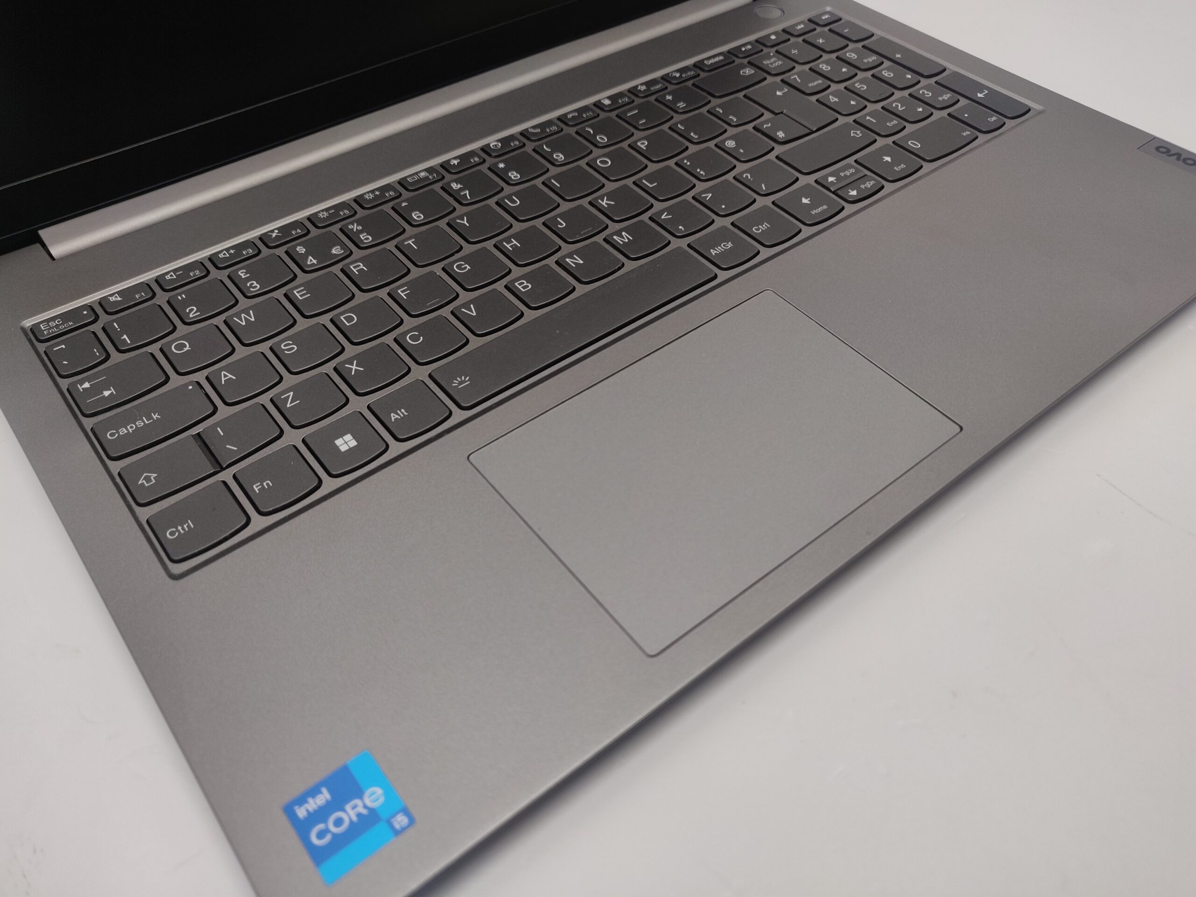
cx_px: 598
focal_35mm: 25
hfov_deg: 69.4
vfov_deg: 54.9
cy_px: 448
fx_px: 864
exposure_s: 1/100
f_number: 1.7
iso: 160
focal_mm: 4.25
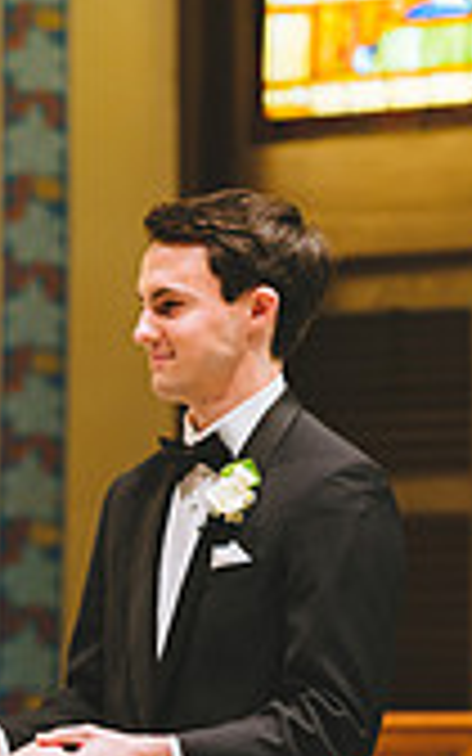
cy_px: 864
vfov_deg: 5.9
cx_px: -9
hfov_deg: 3.7
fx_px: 7286
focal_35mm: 354
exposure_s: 1/160
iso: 1600
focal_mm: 130
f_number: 2.8
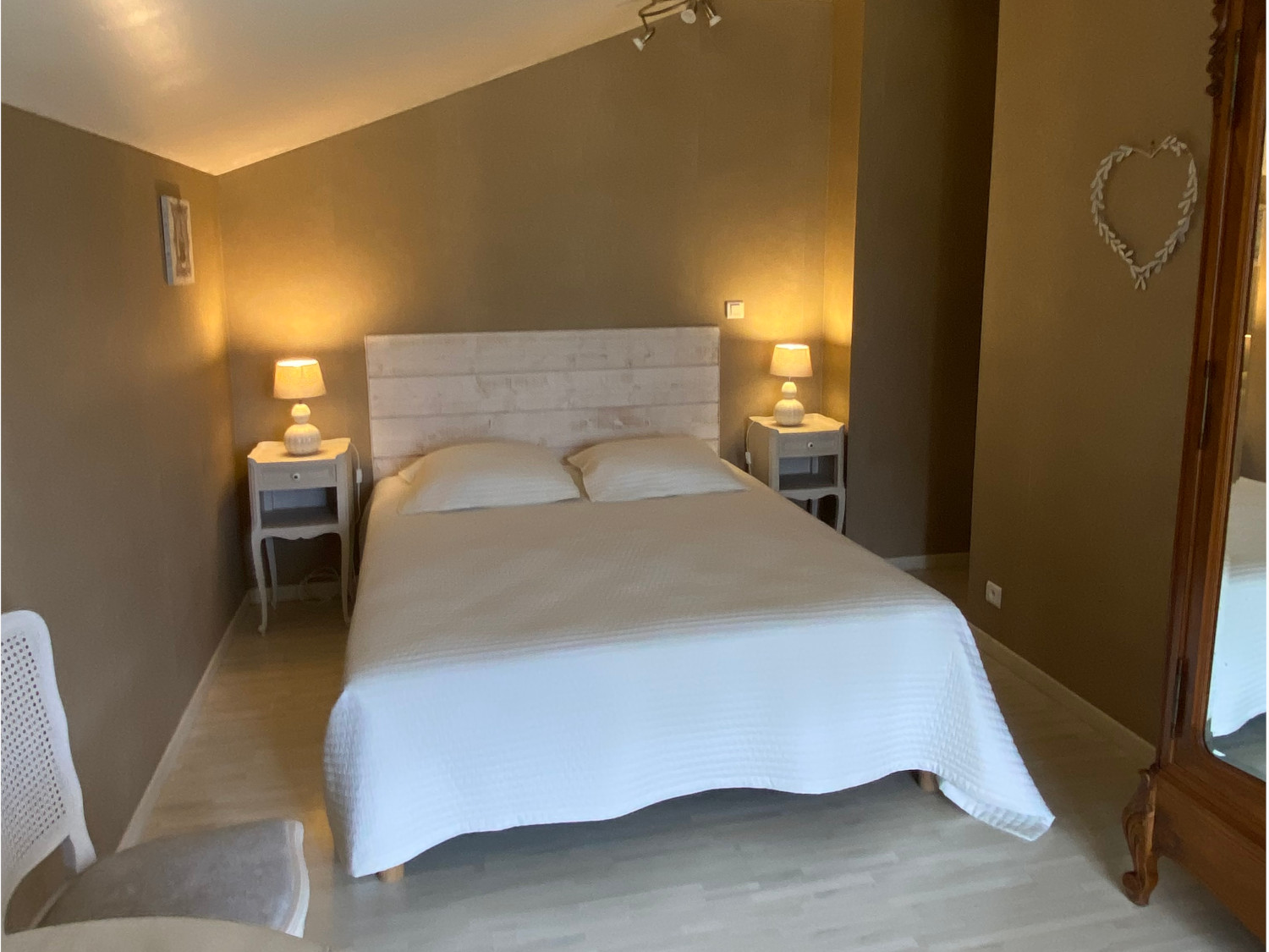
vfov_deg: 38.7
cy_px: 476
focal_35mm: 37
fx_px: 1356
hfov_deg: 50.1
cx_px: 634
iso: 80
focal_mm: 6.61
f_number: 9.9
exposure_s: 1/250
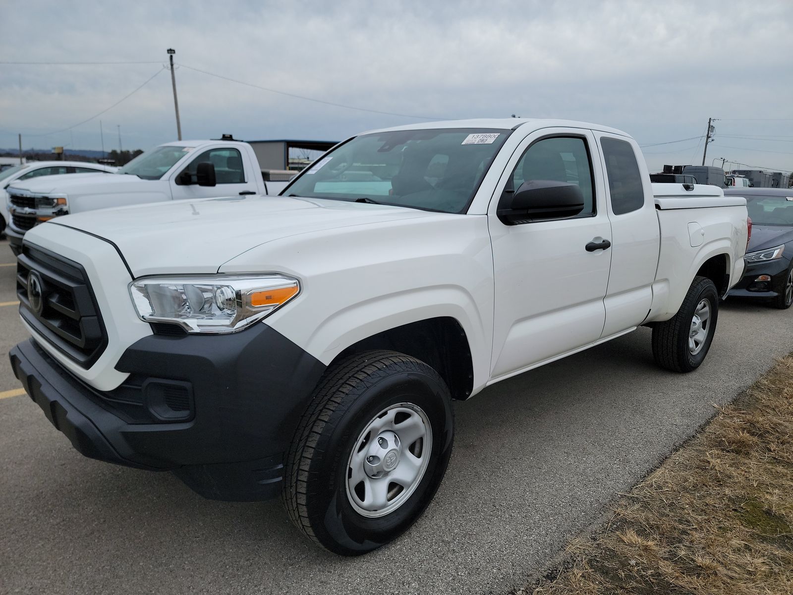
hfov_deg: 71.6
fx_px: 550
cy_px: 298
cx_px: 396
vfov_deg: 56.8
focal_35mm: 24
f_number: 1.8
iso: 50
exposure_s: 1/493
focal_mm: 6.7
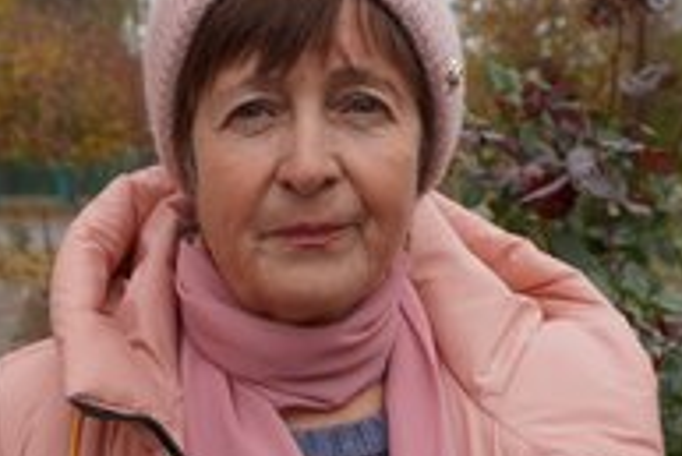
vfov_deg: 24.0
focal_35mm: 56
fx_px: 1062
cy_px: 327
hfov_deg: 35.3
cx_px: 240
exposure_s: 1/200
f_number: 4
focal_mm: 18
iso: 100
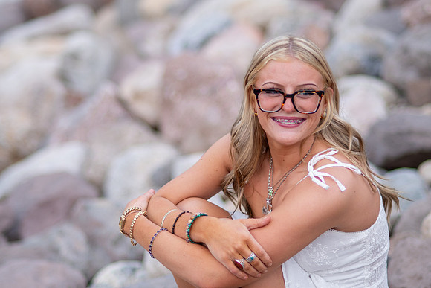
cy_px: 140
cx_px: 210
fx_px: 1566
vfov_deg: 10.5
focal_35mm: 131
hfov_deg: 15.7
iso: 200
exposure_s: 1/1000
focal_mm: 85
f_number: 1.8
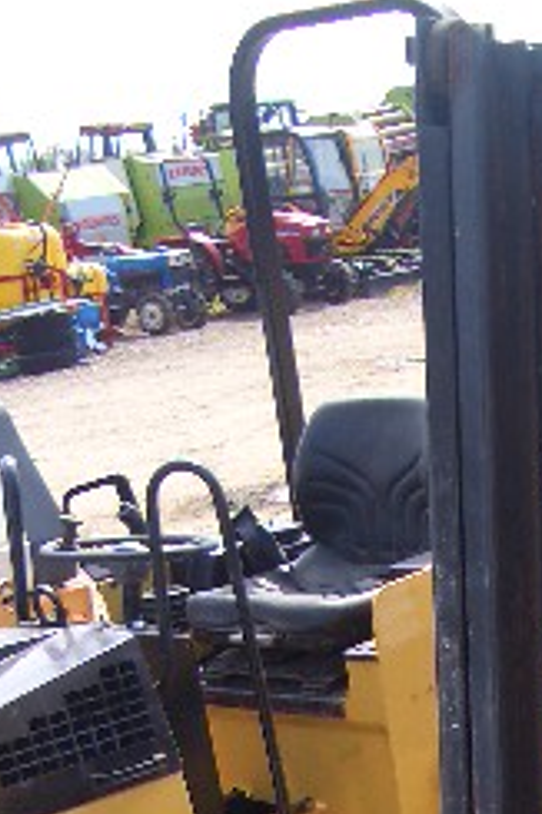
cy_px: 987
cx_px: 638
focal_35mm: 95
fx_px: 2148
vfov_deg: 20.1
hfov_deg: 14.0
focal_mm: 5.8
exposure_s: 1/320
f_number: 2.6
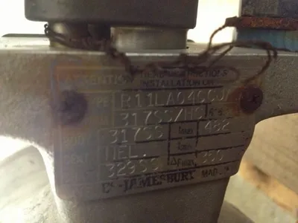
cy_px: 112
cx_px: 149
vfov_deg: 40.7
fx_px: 301
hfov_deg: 52.6
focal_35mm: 35
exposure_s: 1/15
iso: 640
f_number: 2.4
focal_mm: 4.28
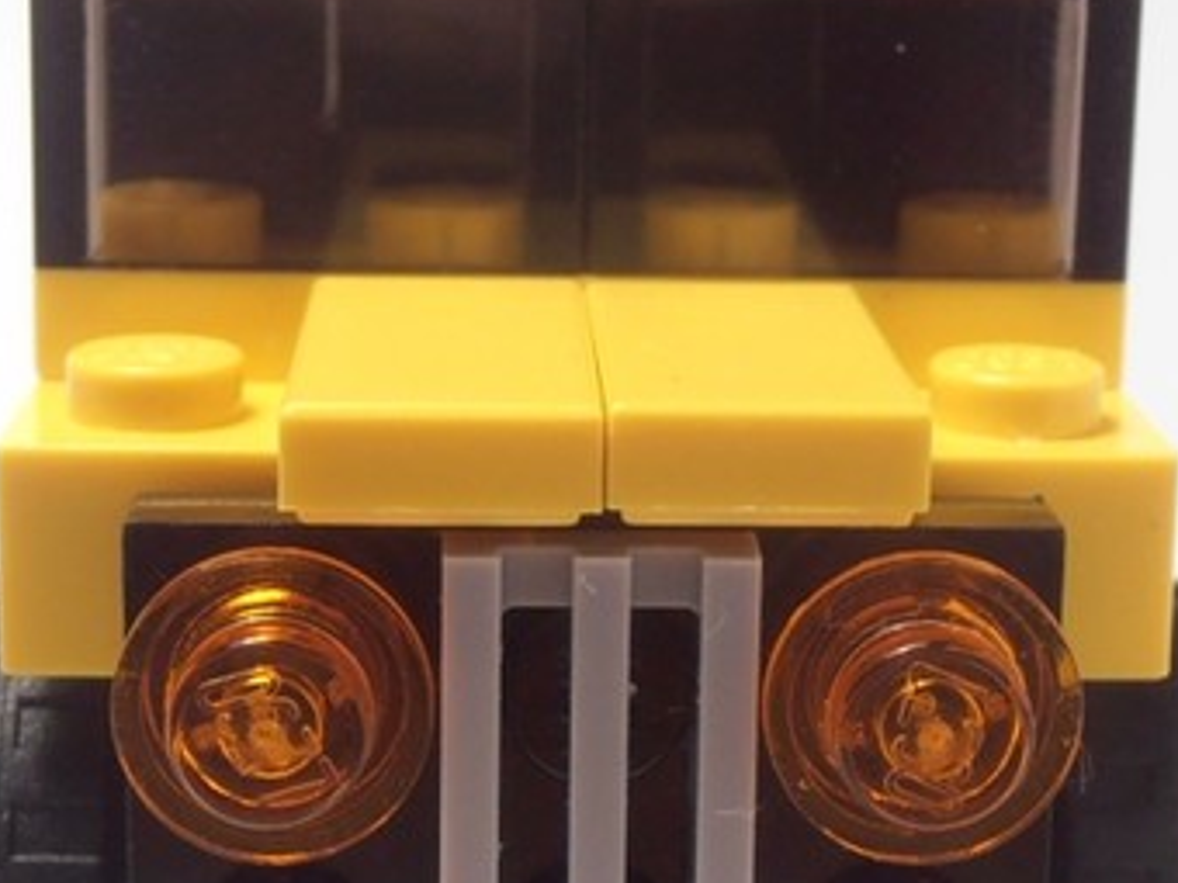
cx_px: 592
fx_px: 3335
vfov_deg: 15.1
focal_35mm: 98
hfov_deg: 20.0
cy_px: 428
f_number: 3.9
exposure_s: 1/40
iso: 80
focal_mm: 6.61
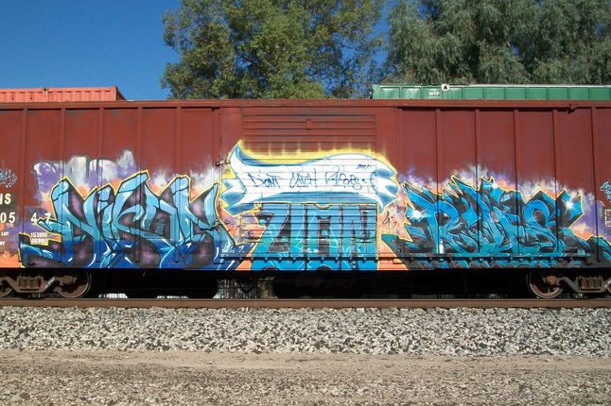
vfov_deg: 30.5
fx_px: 746
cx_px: 306
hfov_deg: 44.5
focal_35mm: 44
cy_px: 205
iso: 80
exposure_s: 1/500
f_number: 6.3
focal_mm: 7.1
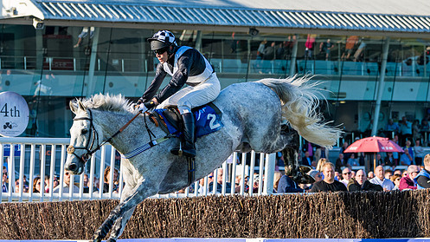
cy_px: 144
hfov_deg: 10.4
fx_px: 2370
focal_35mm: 208
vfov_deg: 5.8
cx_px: 195
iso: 200
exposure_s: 1/1250
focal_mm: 98
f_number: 4
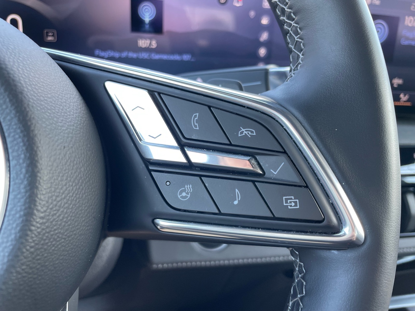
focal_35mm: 26
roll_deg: -3.3
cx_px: 208
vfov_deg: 53.1
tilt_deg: -16.7
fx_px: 312
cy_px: 156
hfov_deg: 67.3
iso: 100
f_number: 1.6
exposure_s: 1/121
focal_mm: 4.2
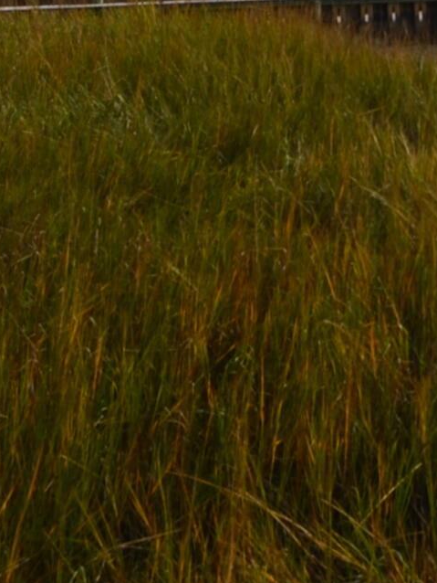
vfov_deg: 18.5
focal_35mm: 100
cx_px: 783
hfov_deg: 13.3
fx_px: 1682
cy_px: -137
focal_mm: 18
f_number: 9
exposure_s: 1/320
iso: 100
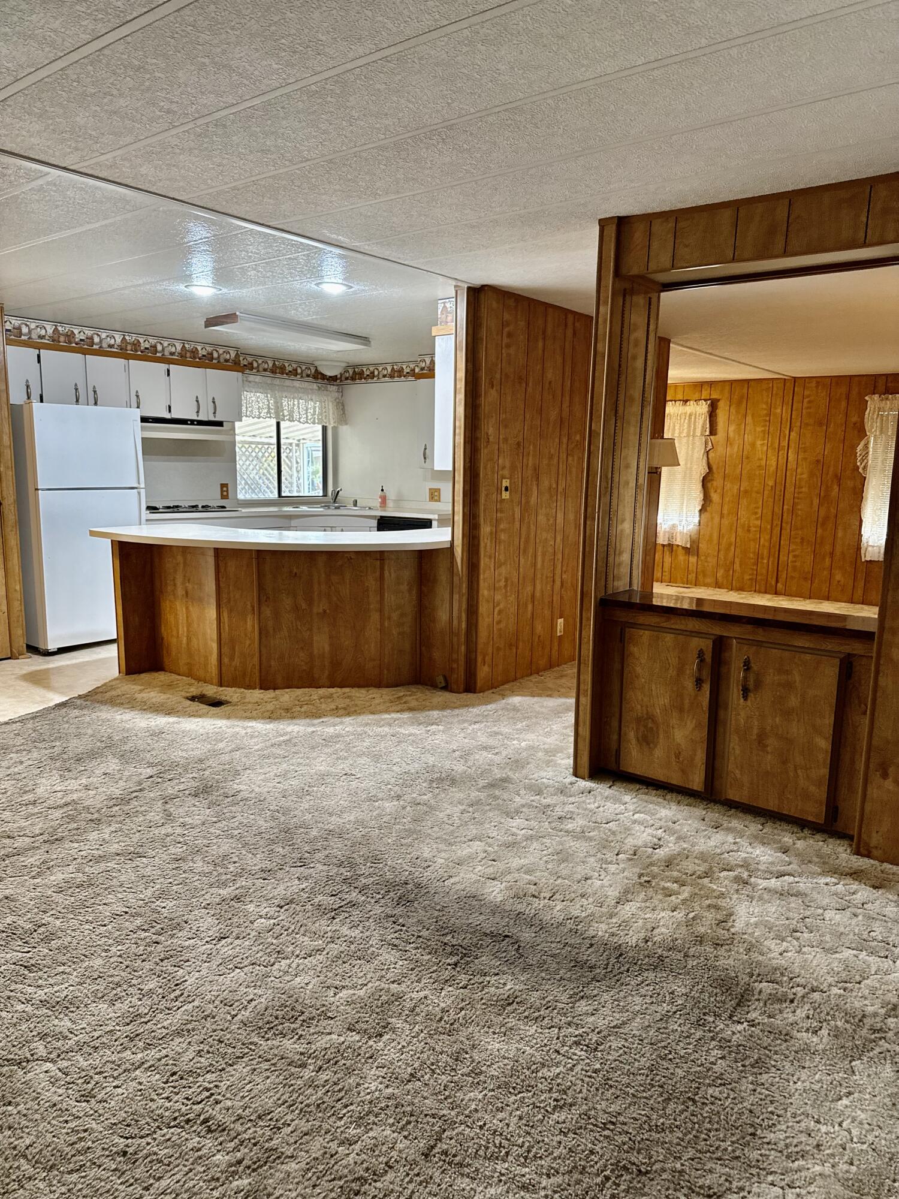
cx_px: 450
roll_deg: -1.0
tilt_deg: -9.3
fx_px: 831
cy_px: 600
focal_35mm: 24
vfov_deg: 71.6
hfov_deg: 56.8
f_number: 1.78
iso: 320
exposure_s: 1/60
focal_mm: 6.76
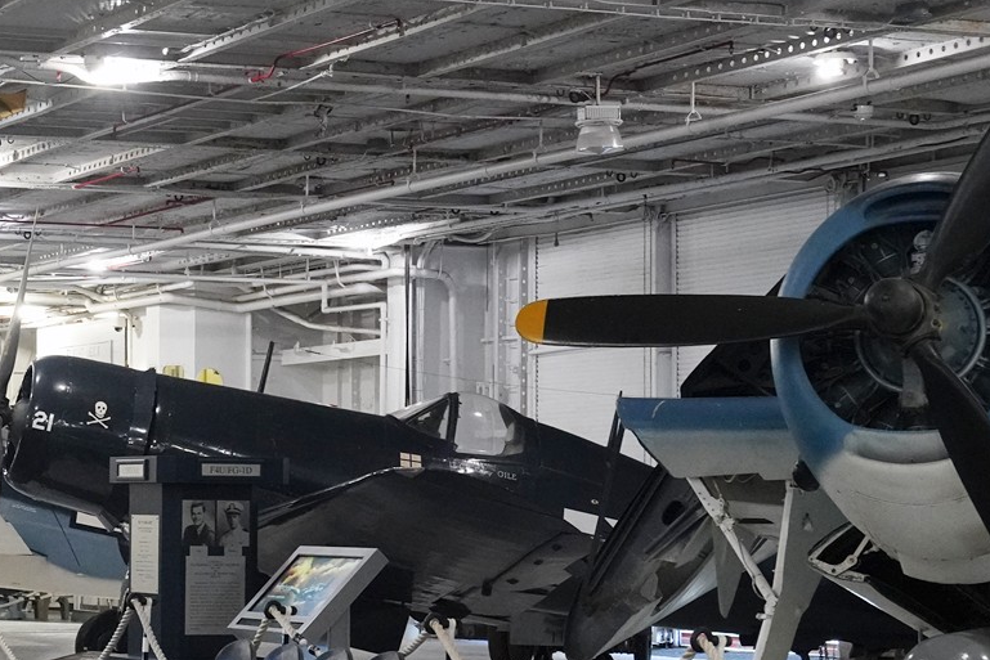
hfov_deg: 19.0
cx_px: -46
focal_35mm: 104
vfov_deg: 13.1
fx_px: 2860
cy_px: 473
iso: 6400
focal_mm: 40
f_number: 7.1
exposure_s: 1/80
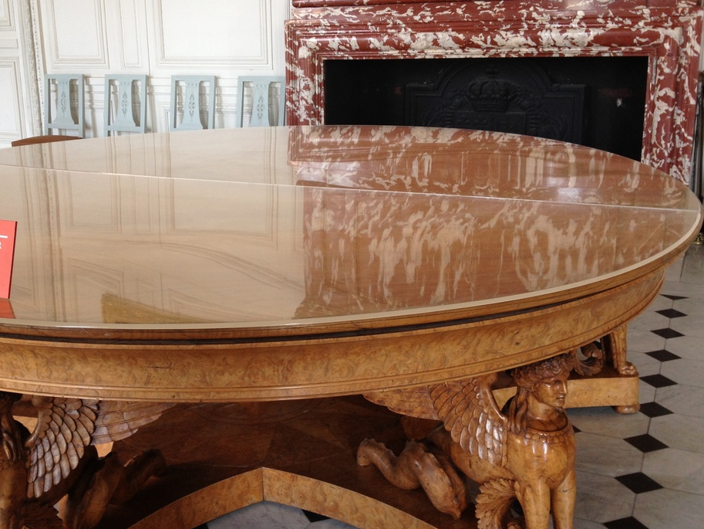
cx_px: 261
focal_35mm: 46
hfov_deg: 40.9
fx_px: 936
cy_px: 229
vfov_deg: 31.5
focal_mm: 4.28
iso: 50
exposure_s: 1/24
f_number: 2.4
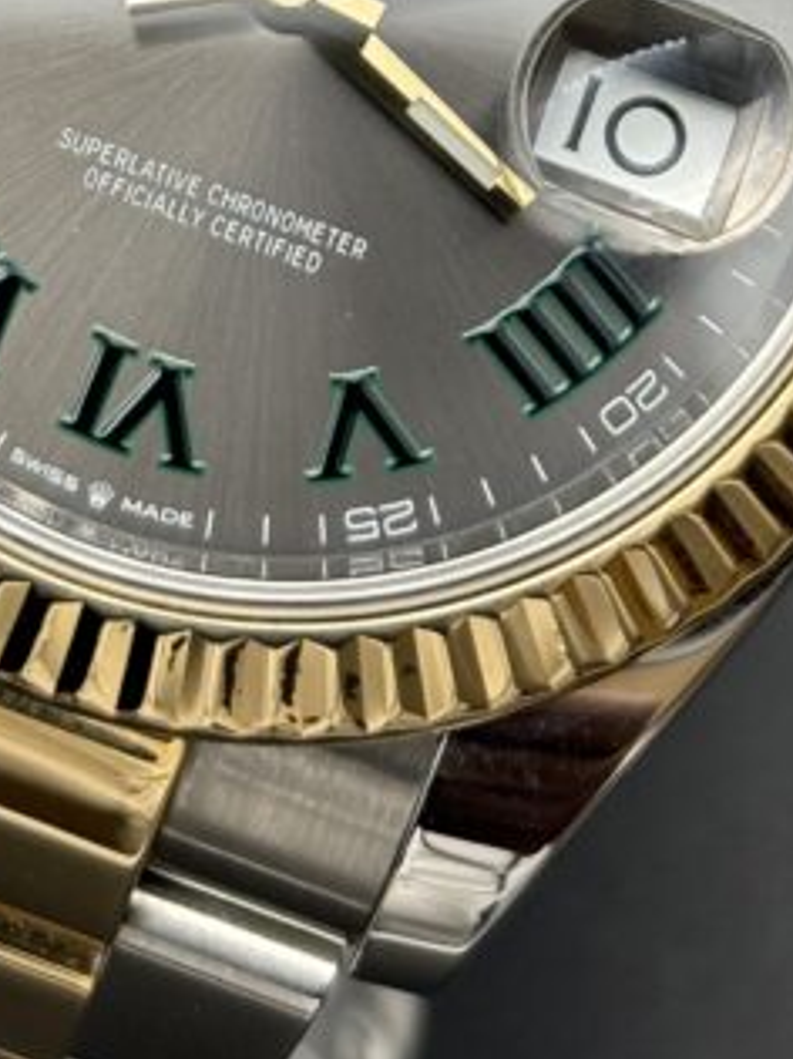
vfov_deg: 11.4
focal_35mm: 169
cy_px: -333
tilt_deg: -74.4
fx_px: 5166
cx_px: 276
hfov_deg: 8.8
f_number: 1.6
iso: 32
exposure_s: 1/50
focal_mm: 5.96
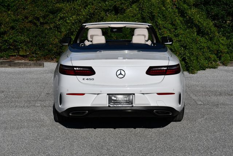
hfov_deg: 25.3
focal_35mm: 80
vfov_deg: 17.1
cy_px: 78
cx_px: 116
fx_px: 518
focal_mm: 40
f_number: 11
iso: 100
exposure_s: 1/500
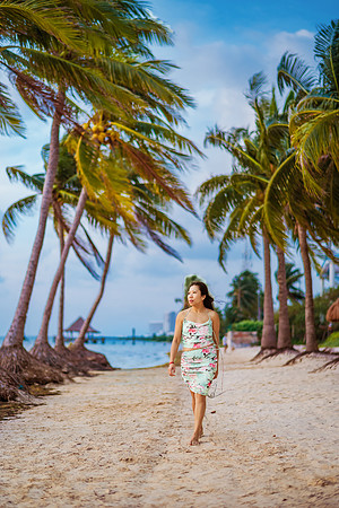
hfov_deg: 23.4
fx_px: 819
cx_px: 170
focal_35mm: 58
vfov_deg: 34.5
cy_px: 254
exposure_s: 1/5000
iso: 640
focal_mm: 58
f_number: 1.8
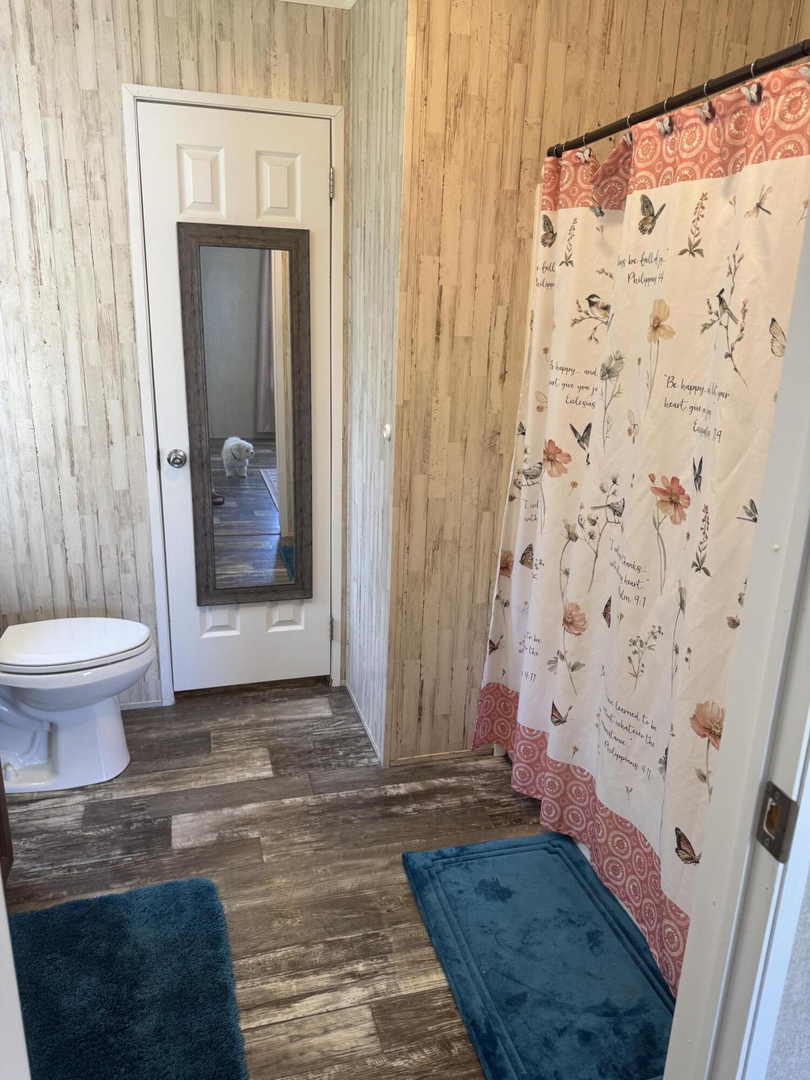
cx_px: 405
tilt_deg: -13.0
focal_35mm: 24
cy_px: 540
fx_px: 749
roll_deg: -0.6
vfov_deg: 71.6
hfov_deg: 56.8
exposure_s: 1/60
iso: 125
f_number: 1.78
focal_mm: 6.76
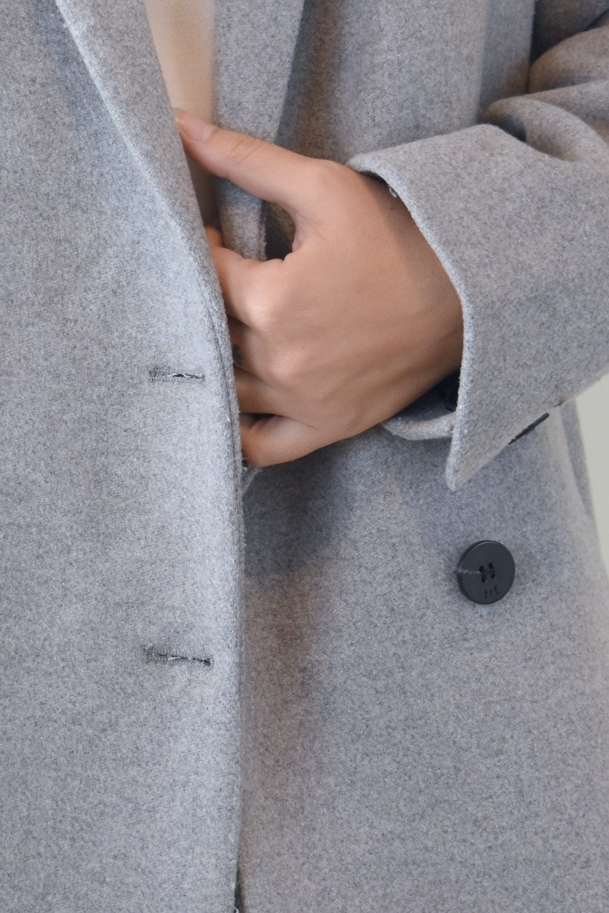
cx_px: 23
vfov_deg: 12.8
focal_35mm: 161
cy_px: 356
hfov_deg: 8.5
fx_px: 4084
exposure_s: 1/80
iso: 400
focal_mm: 40
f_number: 5
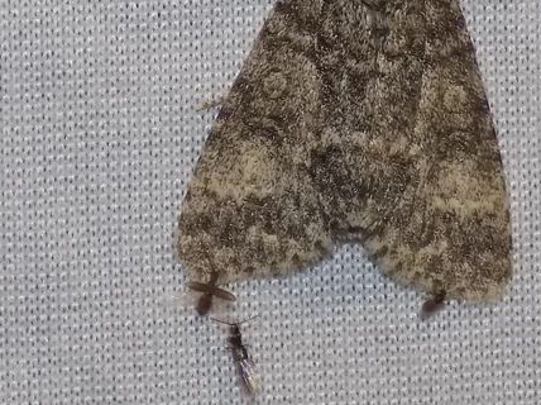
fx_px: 2264
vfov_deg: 10.2
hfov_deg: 13.6
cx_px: 374
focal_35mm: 145
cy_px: 112
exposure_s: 1/30
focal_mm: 17.2
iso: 200
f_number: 4.6
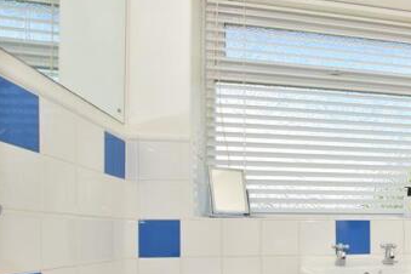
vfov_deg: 42.2
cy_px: 233
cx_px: 393
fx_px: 331
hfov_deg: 53.0
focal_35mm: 29
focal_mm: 10
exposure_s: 1/200
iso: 400
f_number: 14
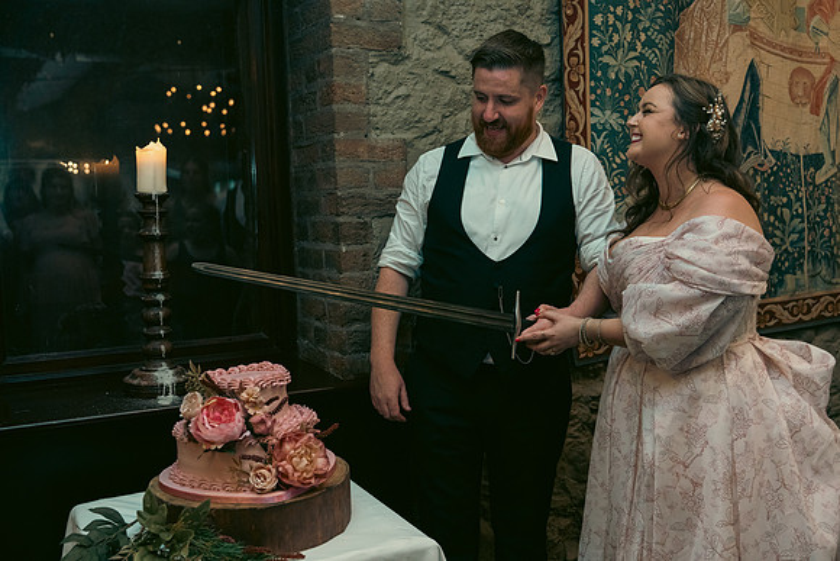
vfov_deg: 35.1
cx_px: 420
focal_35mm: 38
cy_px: 280
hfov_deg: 50.7
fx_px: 887
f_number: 3.5
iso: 2500
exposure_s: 1/160
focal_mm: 38
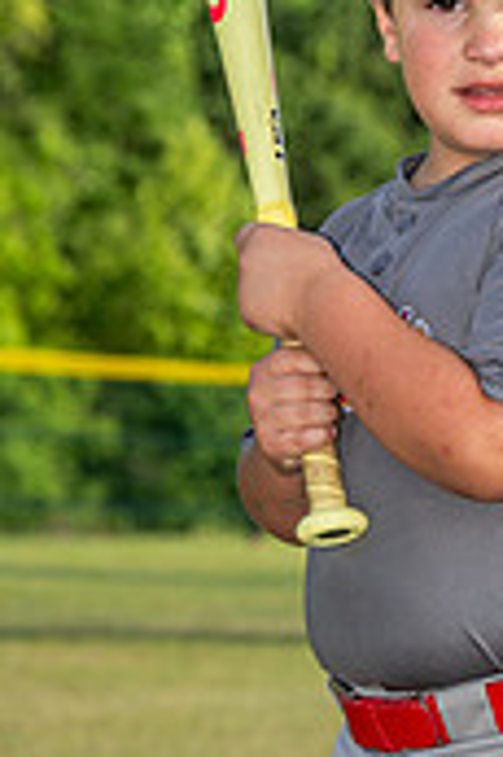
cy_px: 381
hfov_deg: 6.0
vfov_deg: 9.0
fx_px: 4809
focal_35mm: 229
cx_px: 481
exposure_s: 1/200
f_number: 5.6
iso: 100
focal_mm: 88
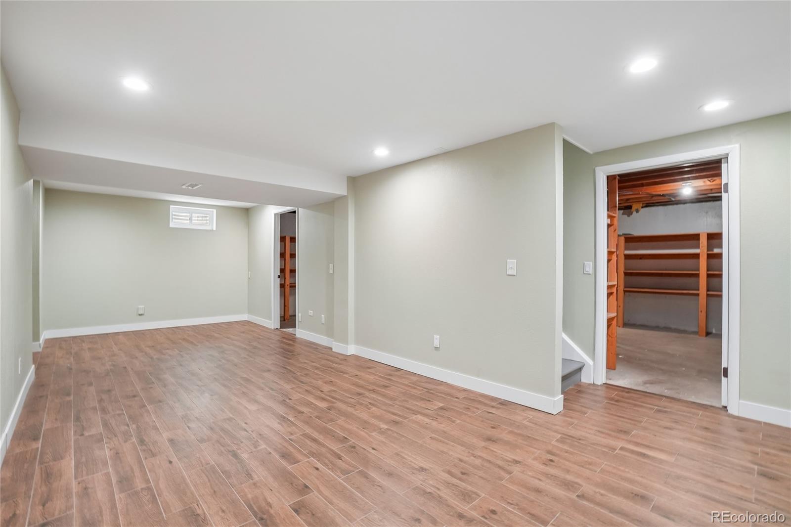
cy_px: 264
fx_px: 329
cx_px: 396
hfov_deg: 100.4
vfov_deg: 77.3
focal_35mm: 15
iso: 400
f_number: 8
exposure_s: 1/8
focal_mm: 10
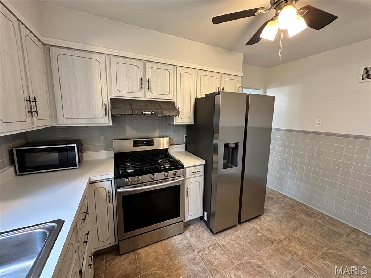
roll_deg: -1.0
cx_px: 186
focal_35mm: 14
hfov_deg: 102.1
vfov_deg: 85.7
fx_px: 150
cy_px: 139
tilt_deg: -9.1
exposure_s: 1/60
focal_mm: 2.22
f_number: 2.2
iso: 320
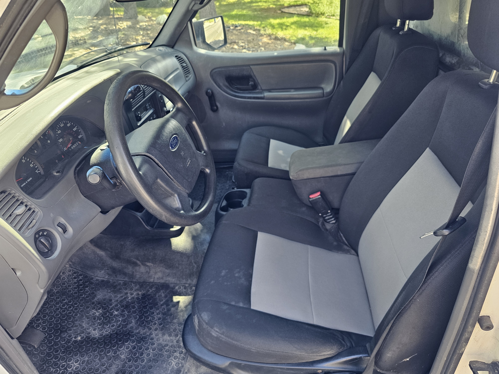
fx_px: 332
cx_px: 250
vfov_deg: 58.9
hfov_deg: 73.9
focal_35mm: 23
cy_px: 187
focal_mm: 6.3
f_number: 1.7
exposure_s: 1/180
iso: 125
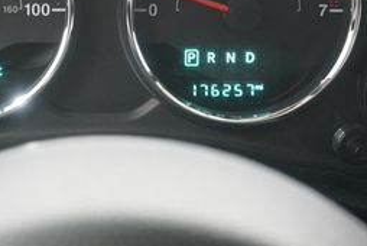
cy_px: 9
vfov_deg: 16.2
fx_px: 847
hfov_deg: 24.2
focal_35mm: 83
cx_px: 91
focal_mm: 22
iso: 4000
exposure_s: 1/60
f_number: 4
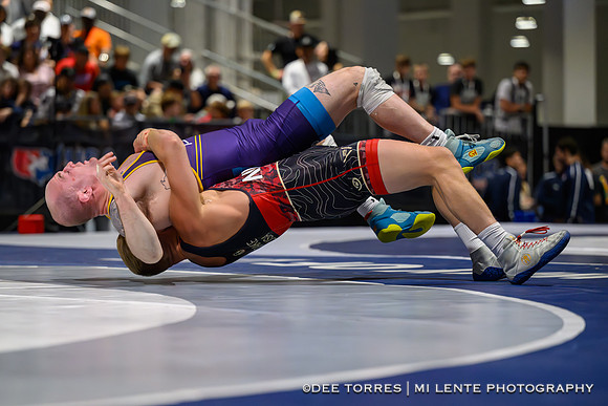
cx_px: 282
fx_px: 2363
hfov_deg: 14.7
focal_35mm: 140
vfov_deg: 9.8
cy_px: 243
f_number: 2.8
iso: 6400
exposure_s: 1/800
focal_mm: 115
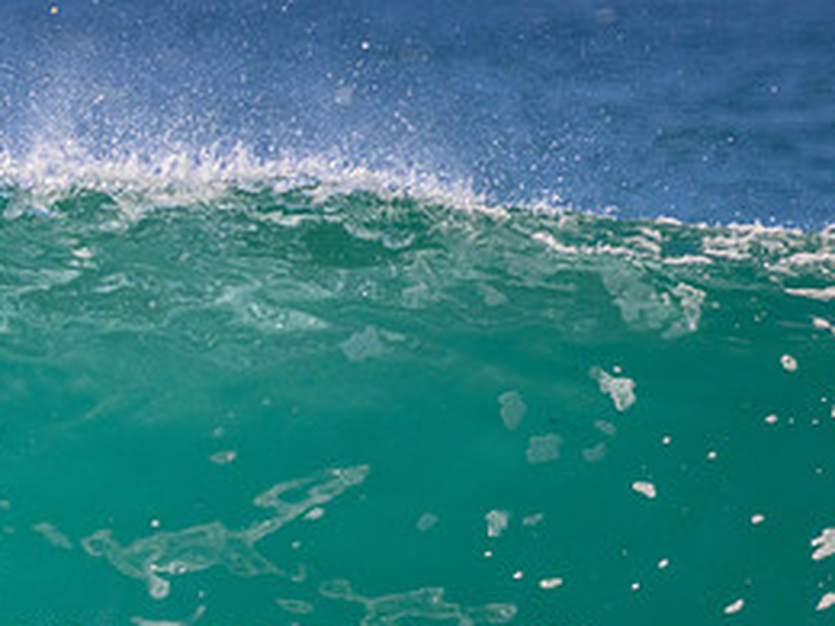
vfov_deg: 0.8
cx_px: -91
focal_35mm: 1958
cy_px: 609
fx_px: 47230
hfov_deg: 1.0
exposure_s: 1/1600
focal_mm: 800
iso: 1250
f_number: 11
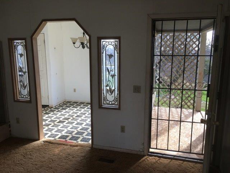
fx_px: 193
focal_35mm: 29
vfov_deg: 48.2
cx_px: 115
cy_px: 86
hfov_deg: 61.7
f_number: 2.2
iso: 32
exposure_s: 1/120
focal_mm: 4.15
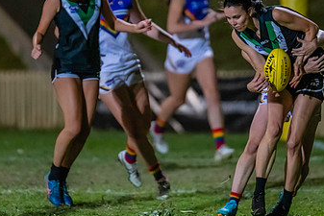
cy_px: 53
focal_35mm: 587
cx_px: 196
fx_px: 5285
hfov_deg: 3.5
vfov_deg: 2.3
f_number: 2.8
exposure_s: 1/1000
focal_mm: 300
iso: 10000
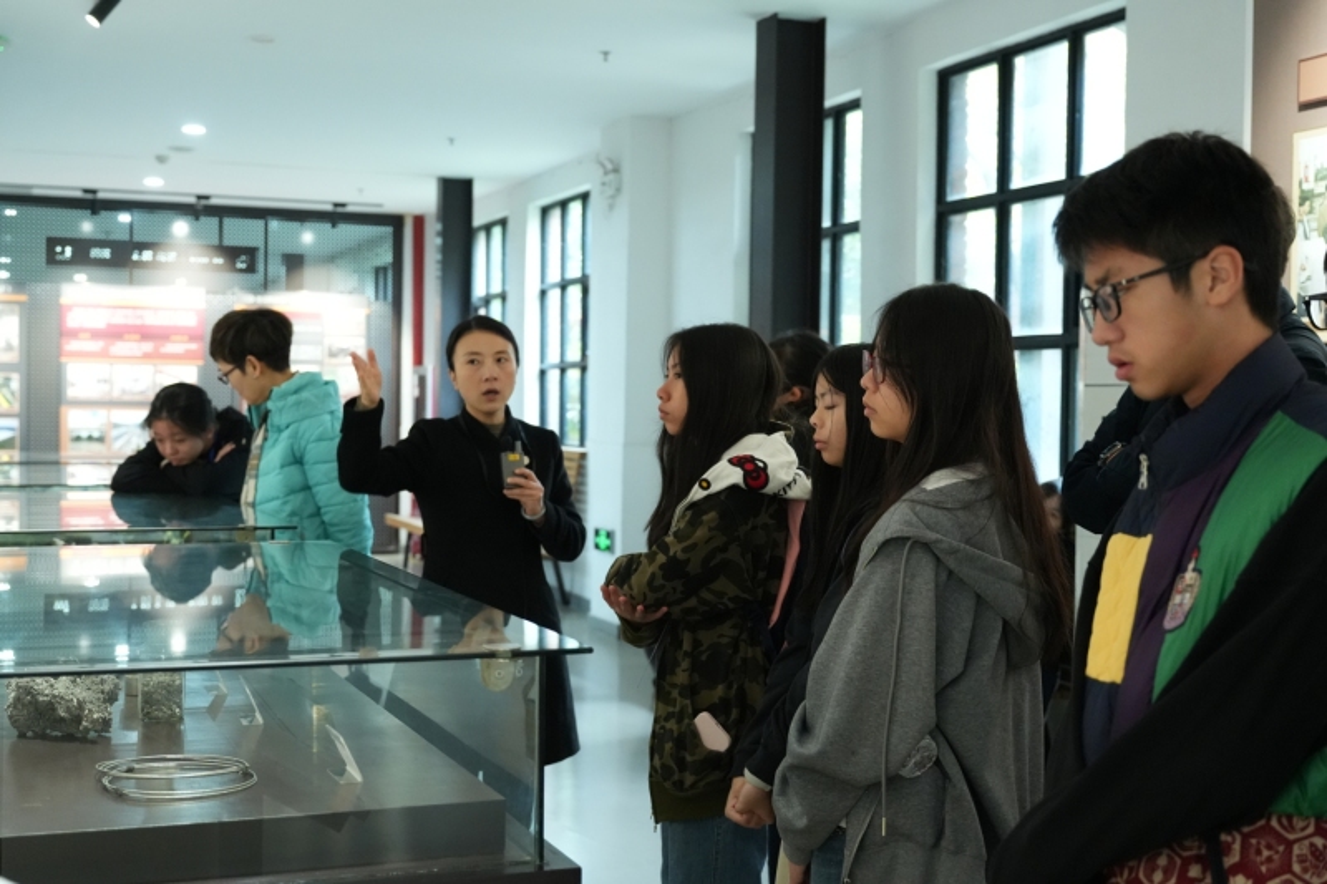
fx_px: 1695
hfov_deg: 42.8
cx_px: 664
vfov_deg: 29.2
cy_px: 442
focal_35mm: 46
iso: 6400
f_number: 4.5
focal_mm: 46
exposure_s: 1/60
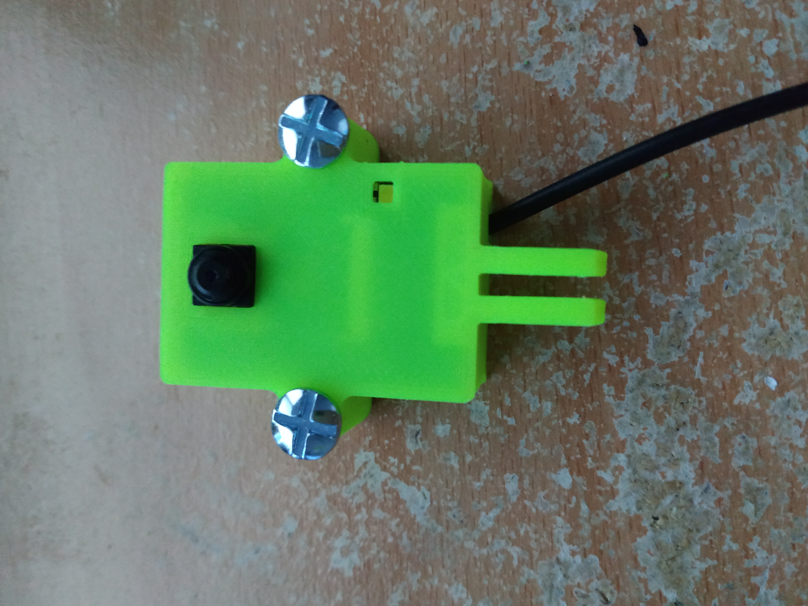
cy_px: 296
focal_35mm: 26
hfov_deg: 67.2
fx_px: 607
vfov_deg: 53.1
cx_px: 434
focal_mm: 3.94
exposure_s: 1/20
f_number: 1.9
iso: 1600
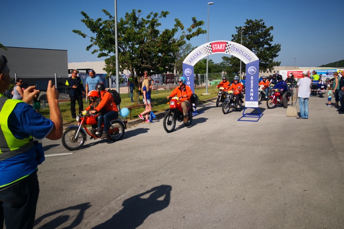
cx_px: 169
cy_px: 108
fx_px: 277
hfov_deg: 63.7
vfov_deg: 44.9
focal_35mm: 29
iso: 50
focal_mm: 3.95
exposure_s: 1/3145
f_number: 1.6
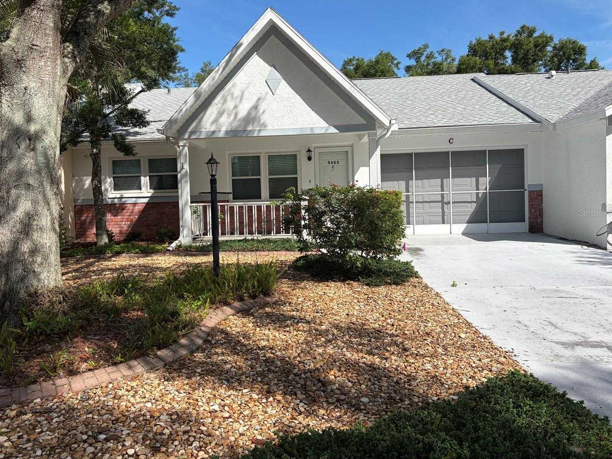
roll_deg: +2.4
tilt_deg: -2.3
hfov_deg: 61.5
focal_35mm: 29
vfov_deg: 48.2
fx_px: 513
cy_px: 212
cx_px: 277
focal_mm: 5.96
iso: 50
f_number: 1.6
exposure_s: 1/2985
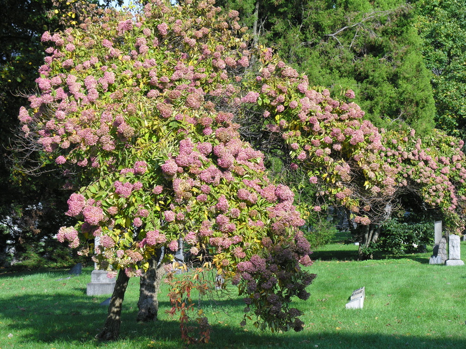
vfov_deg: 12.9
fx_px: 1548
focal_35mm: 115
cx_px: 233
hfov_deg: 17.1
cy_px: 174
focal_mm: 29.3
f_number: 5.2
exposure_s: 1/138
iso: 50
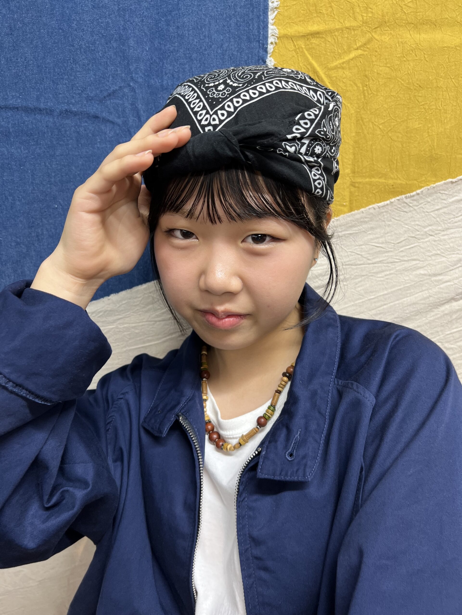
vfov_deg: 67.3
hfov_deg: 53.1
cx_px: 231
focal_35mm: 26
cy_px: 308
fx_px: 463
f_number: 1.5
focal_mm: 5.7
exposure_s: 1/50
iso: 80
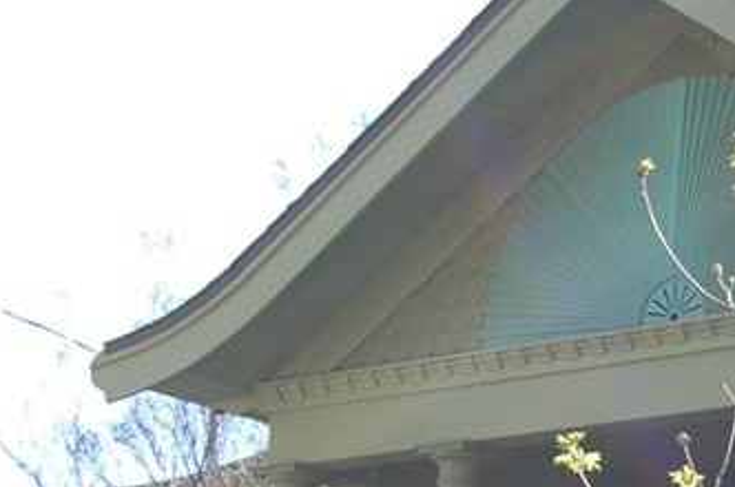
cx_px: 1038
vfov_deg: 7.7
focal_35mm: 176
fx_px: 3586
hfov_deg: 11.3
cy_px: 609
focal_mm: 38
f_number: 6.3
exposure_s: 1/125
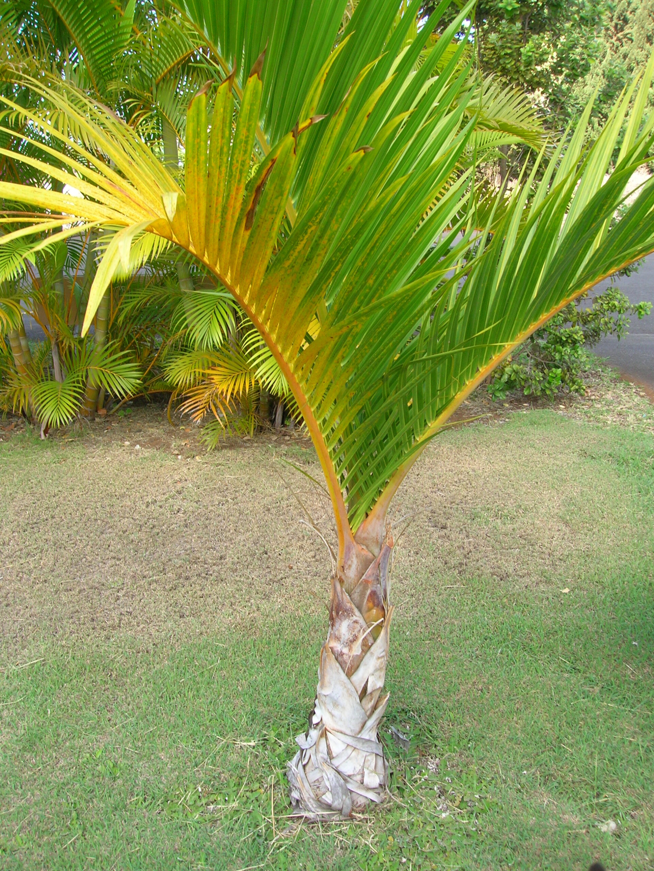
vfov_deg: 54.0
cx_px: 327
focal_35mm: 34
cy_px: 436
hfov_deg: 41.8
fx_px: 856
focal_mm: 5.7
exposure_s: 1/50.6
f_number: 4.9
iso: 50
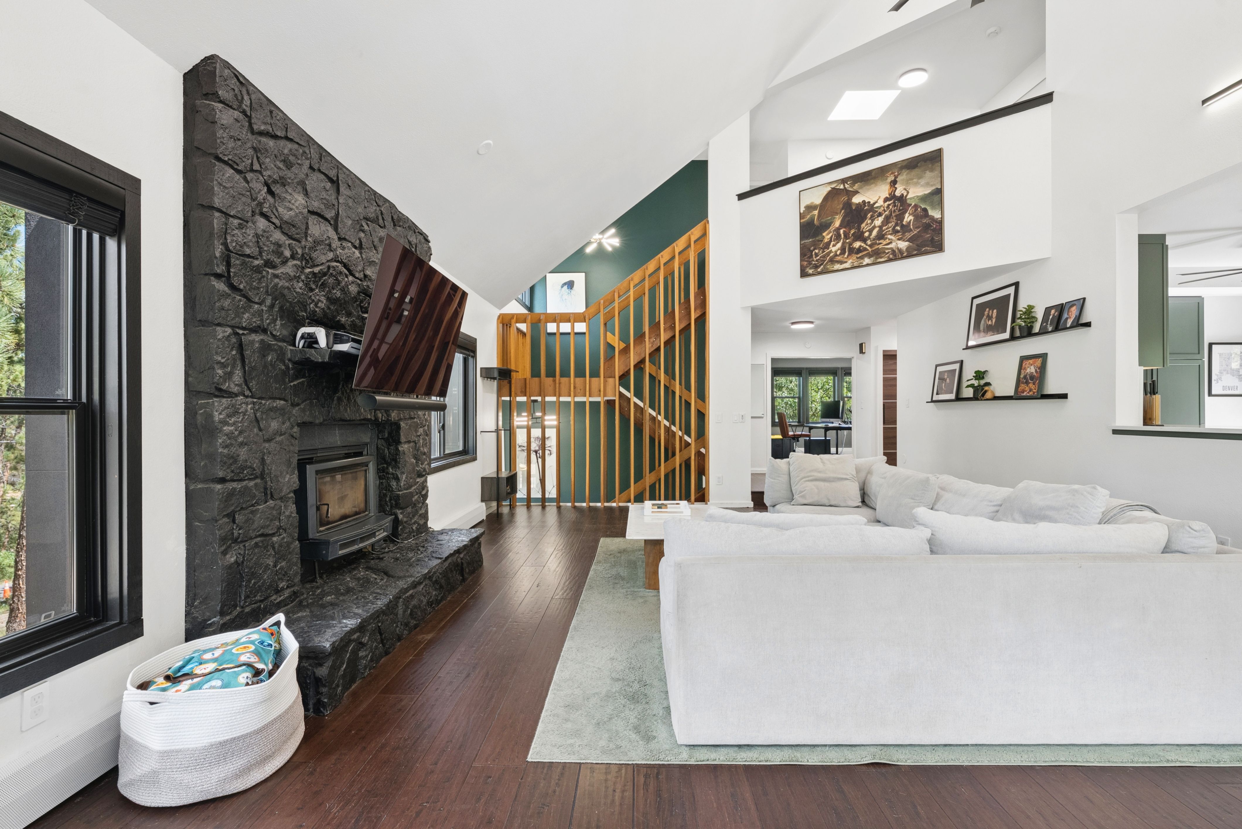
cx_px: 621
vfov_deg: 73.8
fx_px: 552
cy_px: 414
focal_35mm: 16
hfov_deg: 96.7
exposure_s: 1/30
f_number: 9
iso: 800
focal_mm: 16
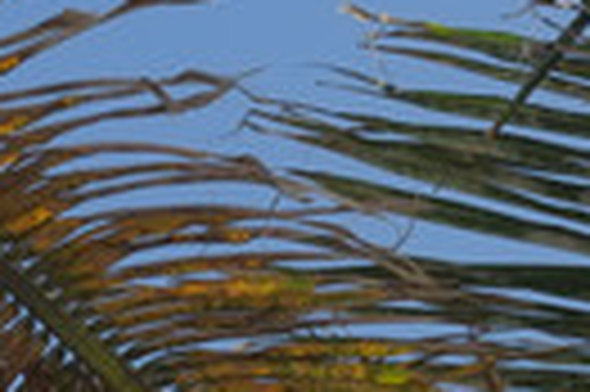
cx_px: 892
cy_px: 903
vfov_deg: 6.5
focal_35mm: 201
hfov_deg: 9.9
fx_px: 3290
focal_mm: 27
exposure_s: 1/320
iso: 200
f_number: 5.6
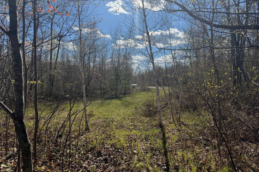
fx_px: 180
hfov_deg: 71.5
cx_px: 129
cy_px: 90
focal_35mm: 25
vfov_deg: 51.3
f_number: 1.78
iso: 80
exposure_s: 1/5348
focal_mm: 6.76
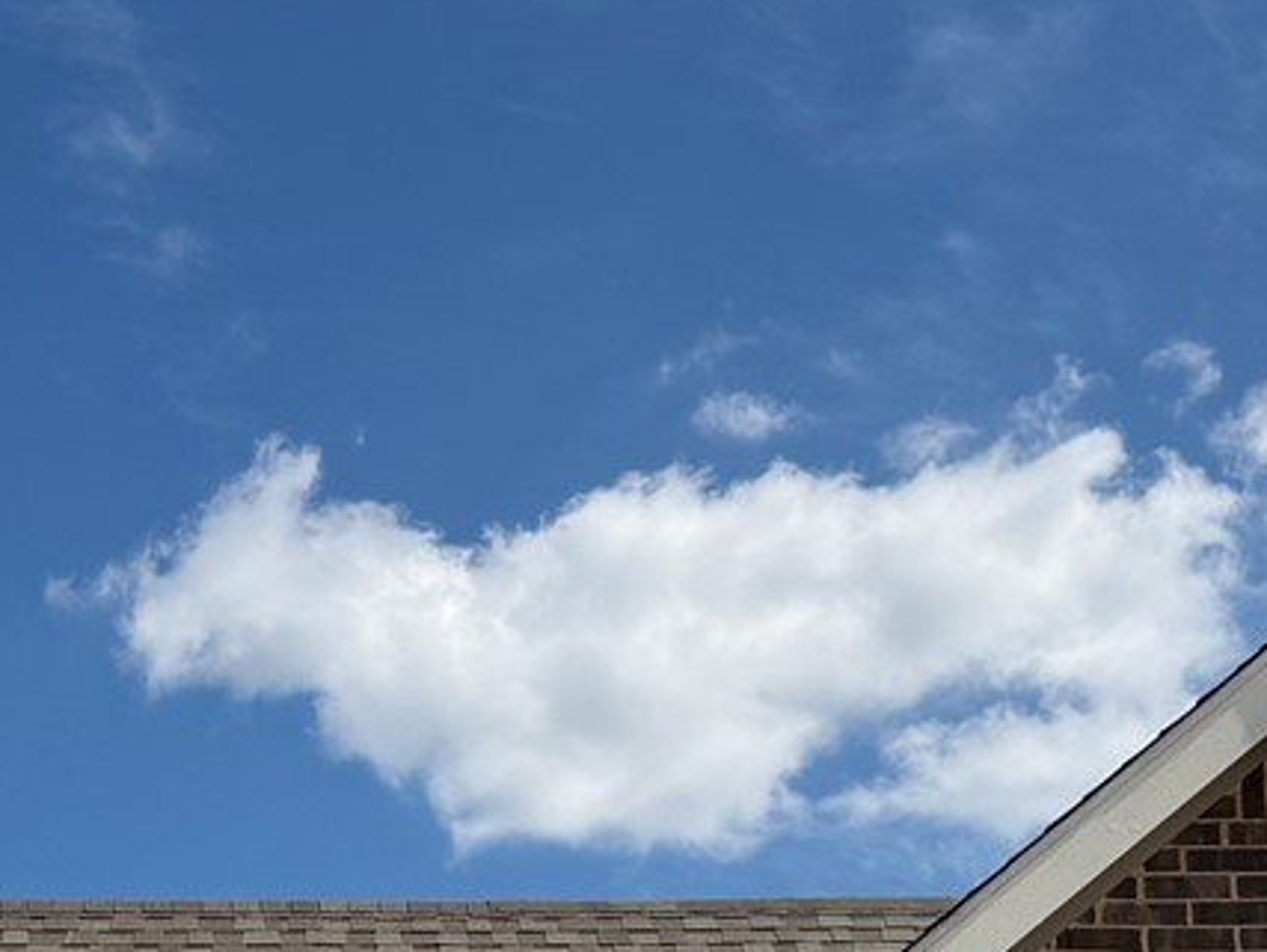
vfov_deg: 12.5
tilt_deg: +12.9
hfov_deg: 17.0
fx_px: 4213
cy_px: 1216
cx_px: 276
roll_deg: +0.4
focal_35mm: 115
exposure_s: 1/8130
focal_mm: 6.76
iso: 80
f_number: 1.78
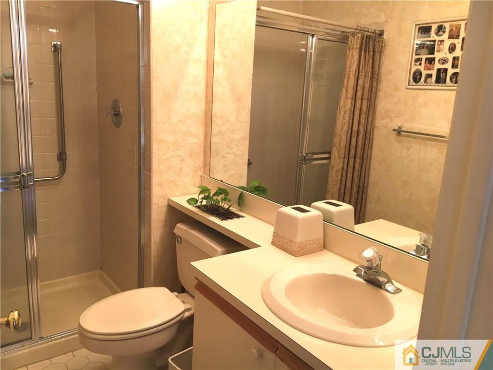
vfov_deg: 48.2
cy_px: 185
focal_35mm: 29
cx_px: 246
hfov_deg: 61.7
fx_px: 413
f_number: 2.2
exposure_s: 1/30
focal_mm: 4.15
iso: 50
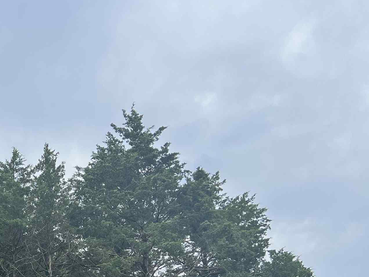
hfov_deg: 27.7
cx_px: -52
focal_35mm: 63
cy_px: 247
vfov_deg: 22.7
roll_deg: +1.3
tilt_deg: +20.9
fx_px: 672
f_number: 1.5
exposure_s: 1/2353
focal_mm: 5.7
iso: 50
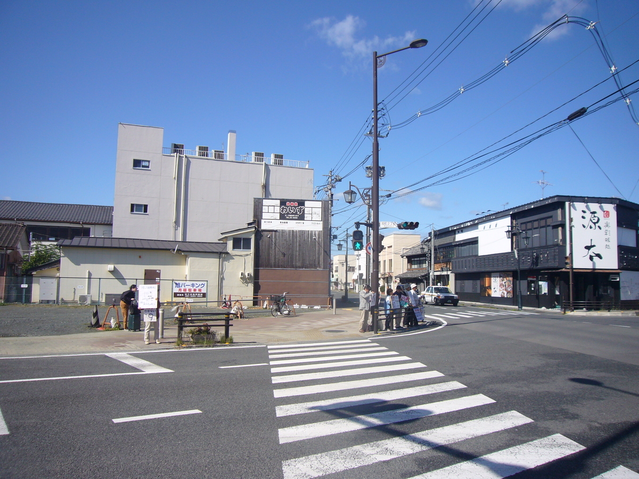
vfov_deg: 49.7
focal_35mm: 28
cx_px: 320
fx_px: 517
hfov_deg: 63.4
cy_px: 240
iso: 80
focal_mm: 4.6
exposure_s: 1/400
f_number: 5.6
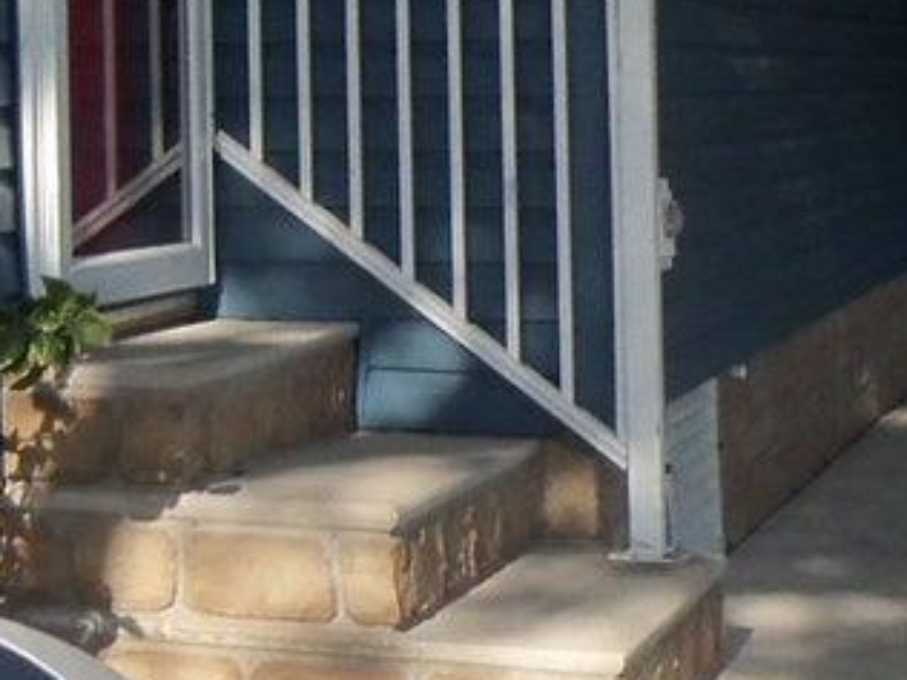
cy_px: -63
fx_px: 3170
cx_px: -868
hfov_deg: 13.9
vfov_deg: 12.1
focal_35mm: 121
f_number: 3.3
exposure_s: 1/500
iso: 64
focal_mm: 5.1
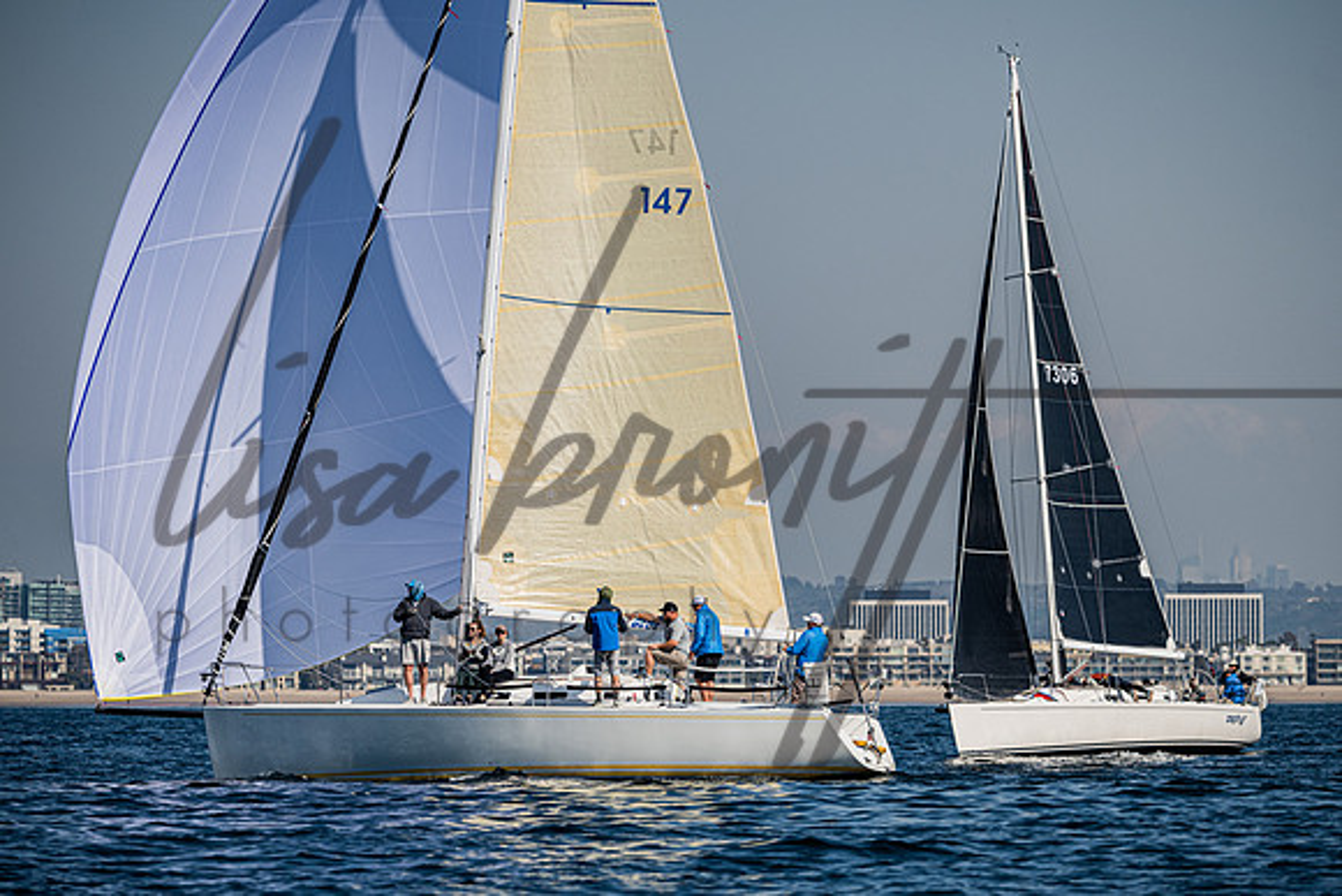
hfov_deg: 7.2
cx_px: 742
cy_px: 538
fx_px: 10734
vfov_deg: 4.8
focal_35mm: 288
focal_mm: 230
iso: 400
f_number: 5
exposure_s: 1/5000
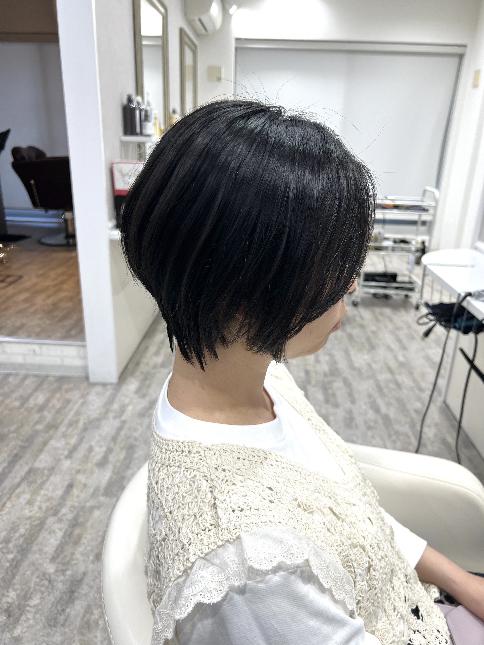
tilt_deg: -19.9
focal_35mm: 26
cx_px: 242
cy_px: 322
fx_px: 485
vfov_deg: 67.3
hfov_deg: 53.1
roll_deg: -1.8
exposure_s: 1/120
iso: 64
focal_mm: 5.7
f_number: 1.5
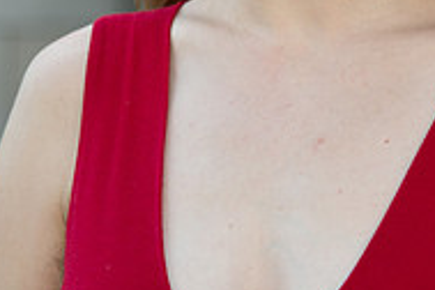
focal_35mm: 271
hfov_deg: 7.6
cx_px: 230
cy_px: -122
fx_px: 3274
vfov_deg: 5.0
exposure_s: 1/400
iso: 200
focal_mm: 85
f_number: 4
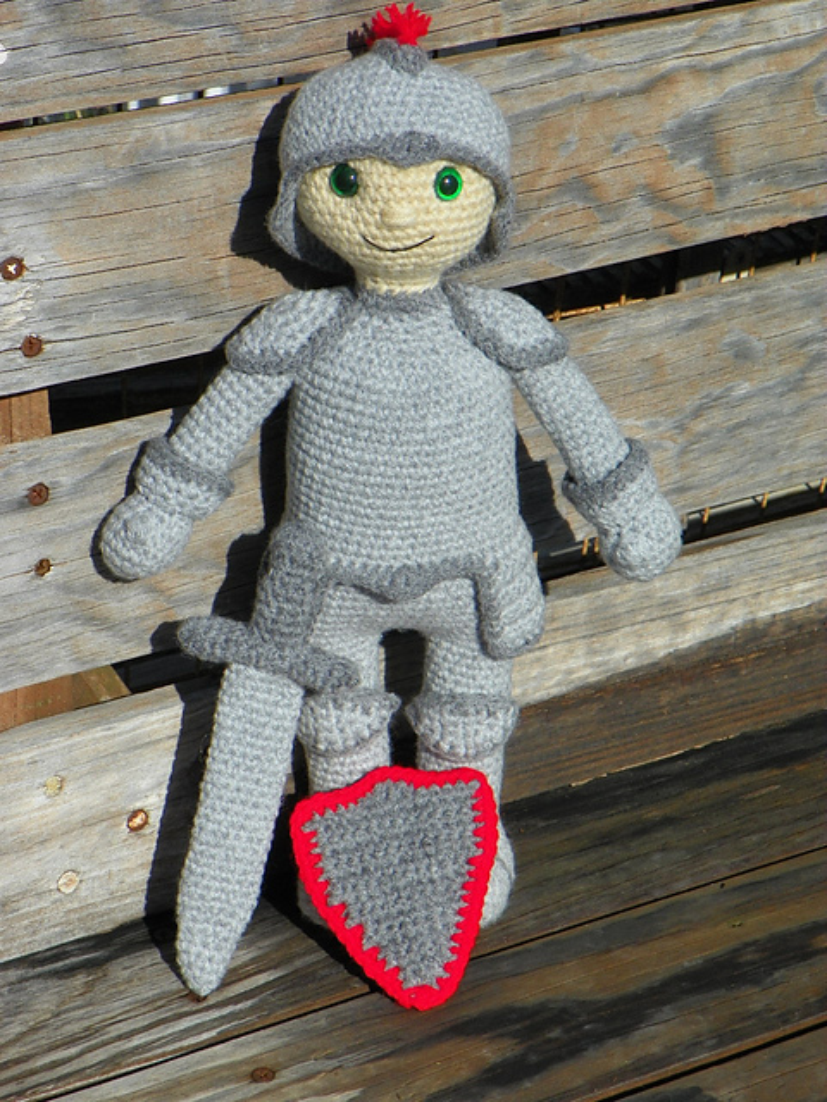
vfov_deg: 21.3
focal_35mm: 92
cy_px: 551
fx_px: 2931
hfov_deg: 16.1
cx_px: 414
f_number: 5.6
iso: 64
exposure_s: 1/640
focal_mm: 16.4
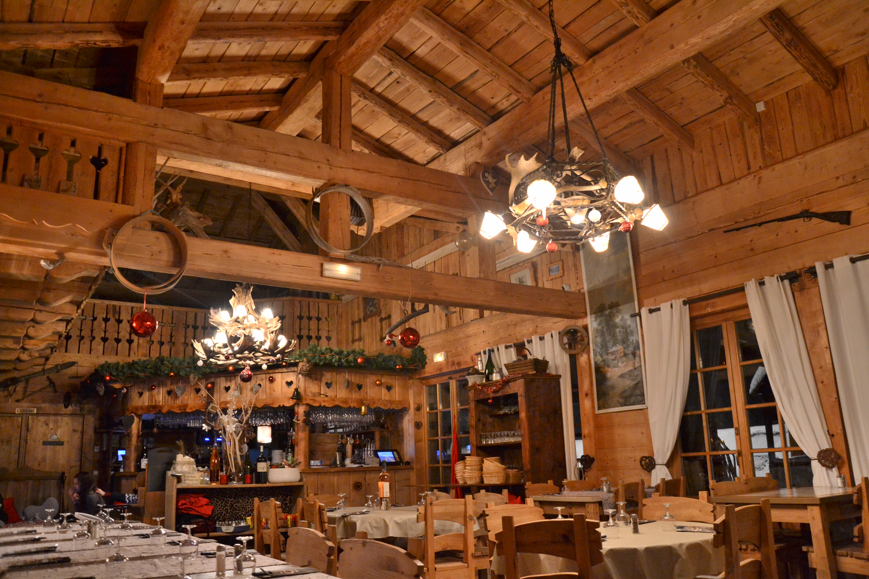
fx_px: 652
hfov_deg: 67.4
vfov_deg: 47.9
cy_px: 290
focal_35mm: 27
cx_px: 434
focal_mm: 18
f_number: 3.5
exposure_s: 1/15
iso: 900
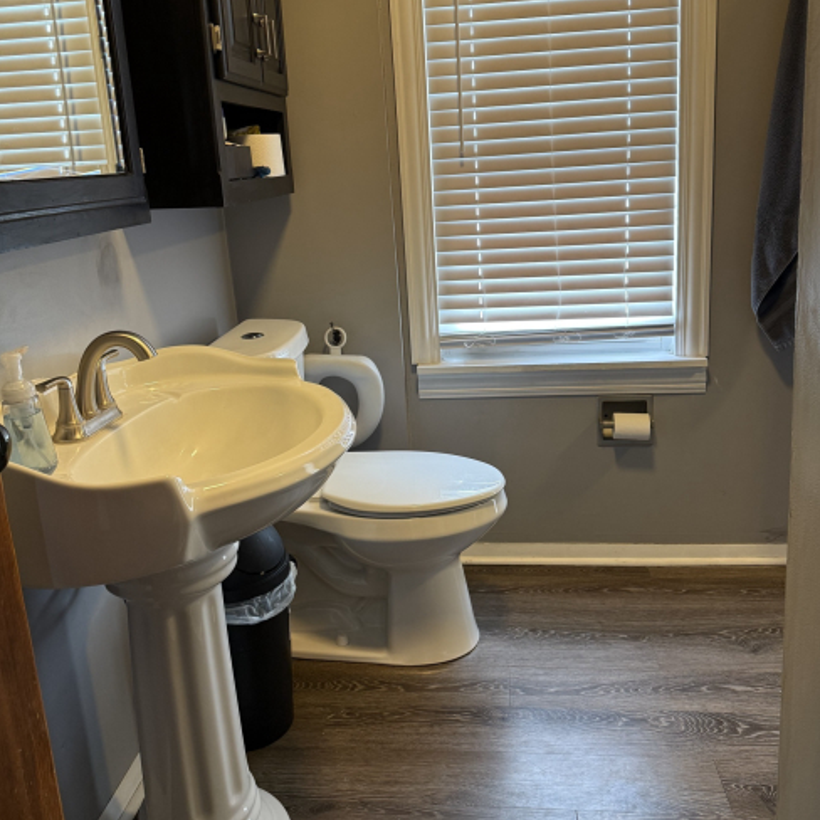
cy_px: 339
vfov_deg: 55.3
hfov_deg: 55.6
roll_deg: +3.3
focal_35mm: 29
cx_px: 415
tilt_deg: -13.3
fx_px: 777
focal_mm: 6.76
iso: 200
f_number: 1.78
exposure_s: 1/60
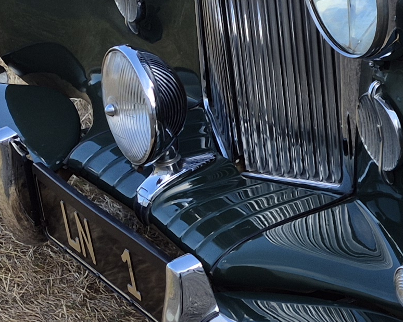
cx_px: 847
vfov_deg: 13.0
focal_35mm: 116
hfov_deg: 13.7
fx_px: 1383
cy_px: -32
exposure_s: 1/728
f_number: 1.8
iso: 25
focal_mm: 5.4
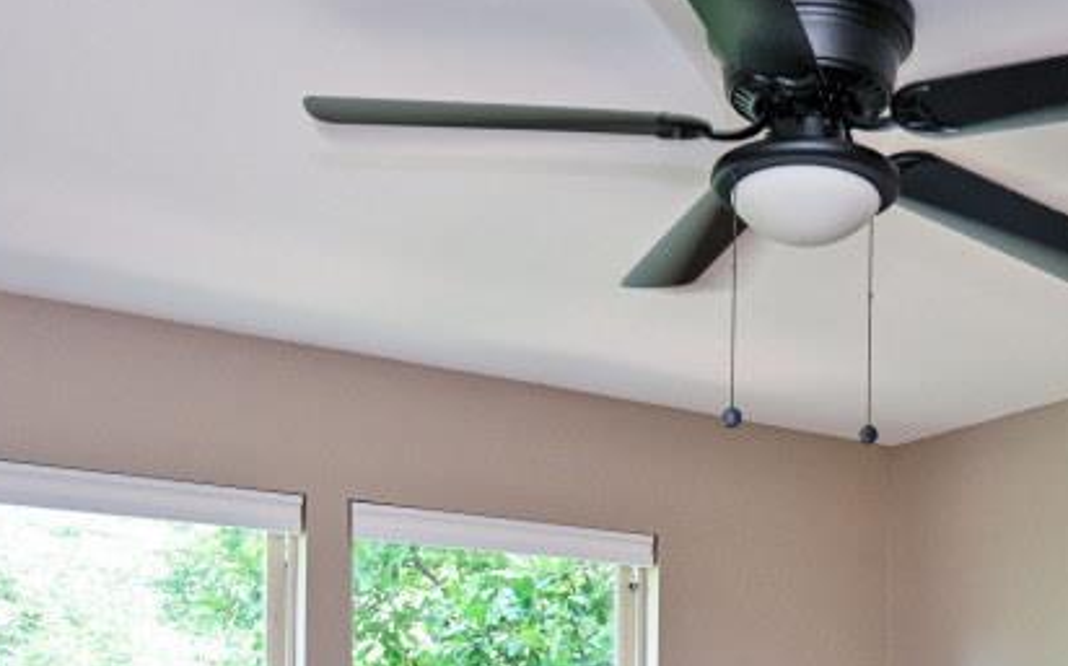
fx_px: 1513
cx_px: 791
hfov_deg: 38.0
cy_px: 785
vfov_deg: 22.9
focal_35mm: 52
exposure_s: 1/60
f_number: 4
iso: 360
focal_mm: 14
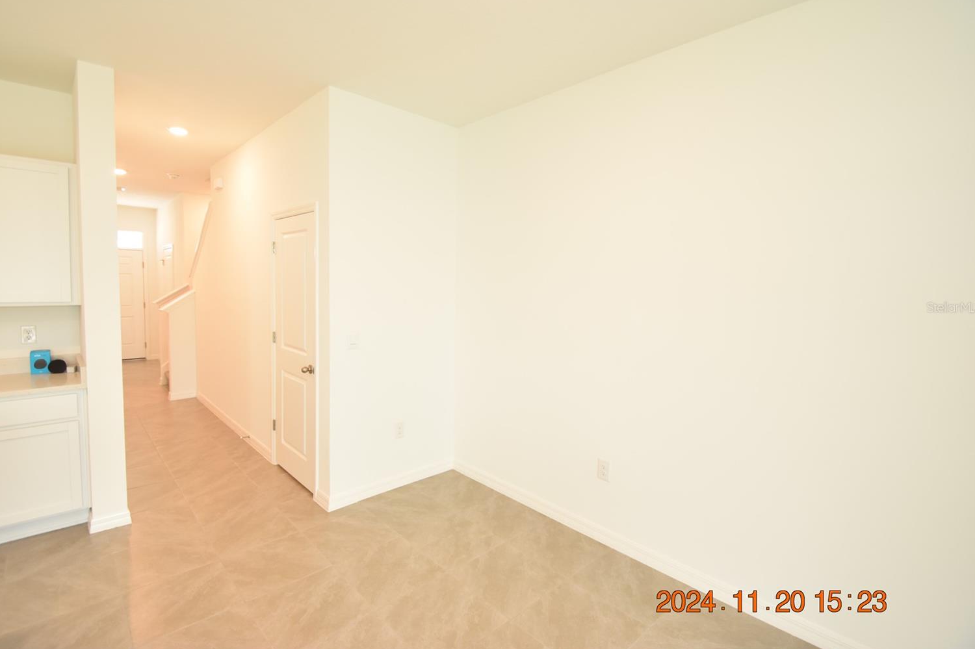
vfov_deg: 73.7
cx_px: 465
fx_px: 433
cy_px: 307
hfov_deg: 96.7
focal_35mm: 16
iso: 800
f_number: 4
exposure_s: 1/60
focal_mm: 10
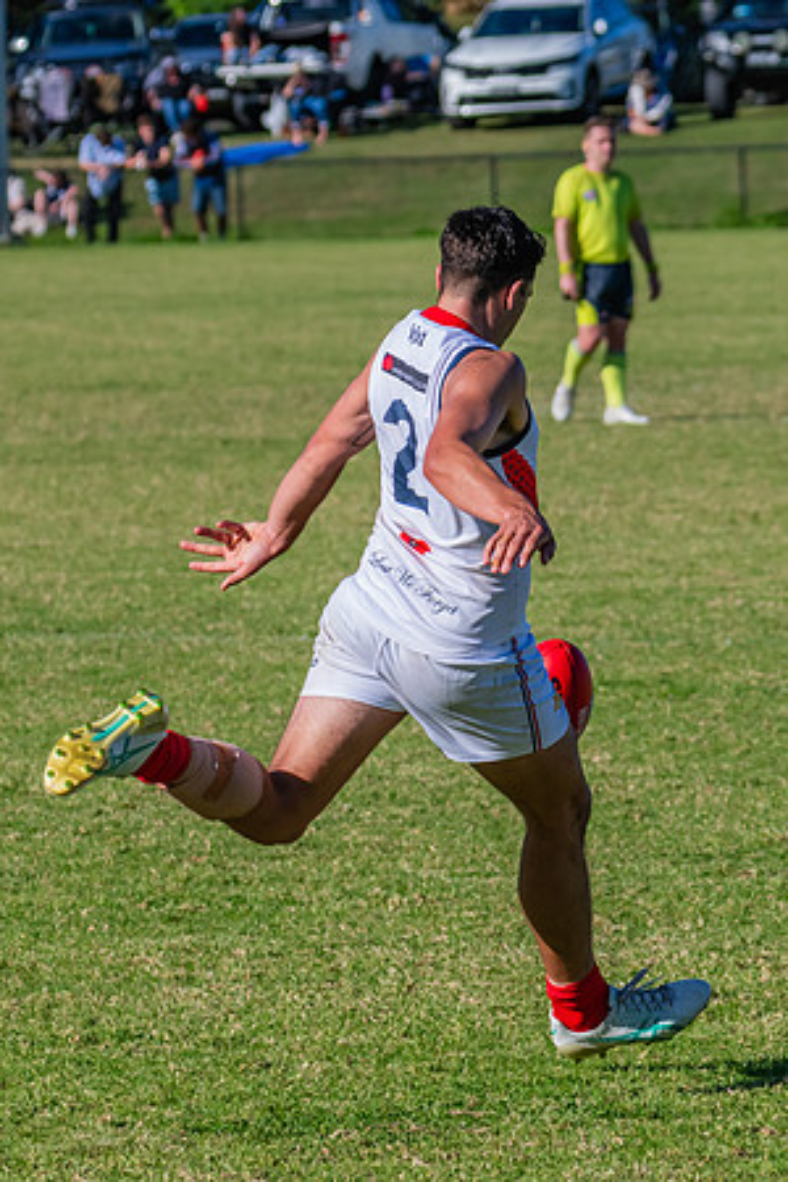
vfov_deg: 5.7
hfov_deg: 3.8
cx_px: 649
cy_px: 591
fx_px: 11820
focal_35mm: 360
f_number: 10
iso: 800
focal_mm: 240
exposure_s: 1/1600
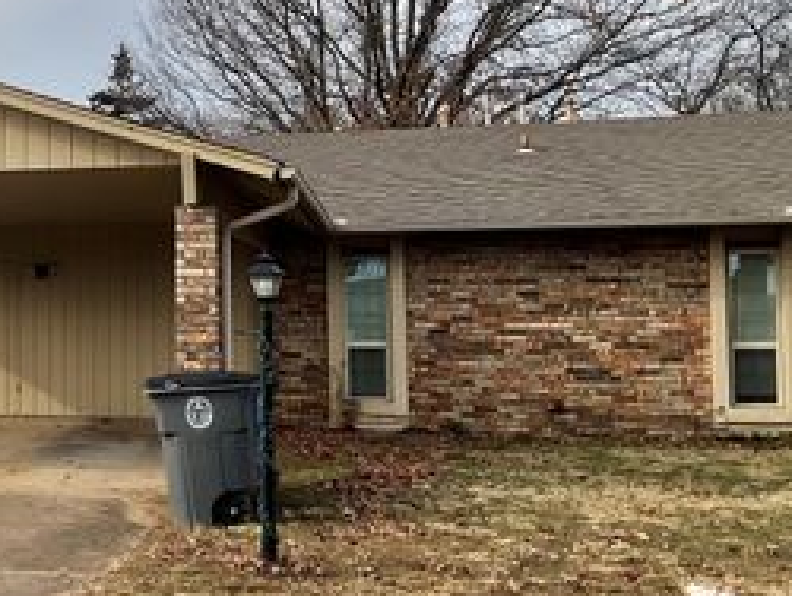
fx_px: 1328
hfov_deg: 30.9
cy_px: 262
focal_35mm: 58
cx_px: 13
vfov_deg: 25.3
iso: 16
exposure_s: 1/1490
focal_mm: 3
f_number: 1.8
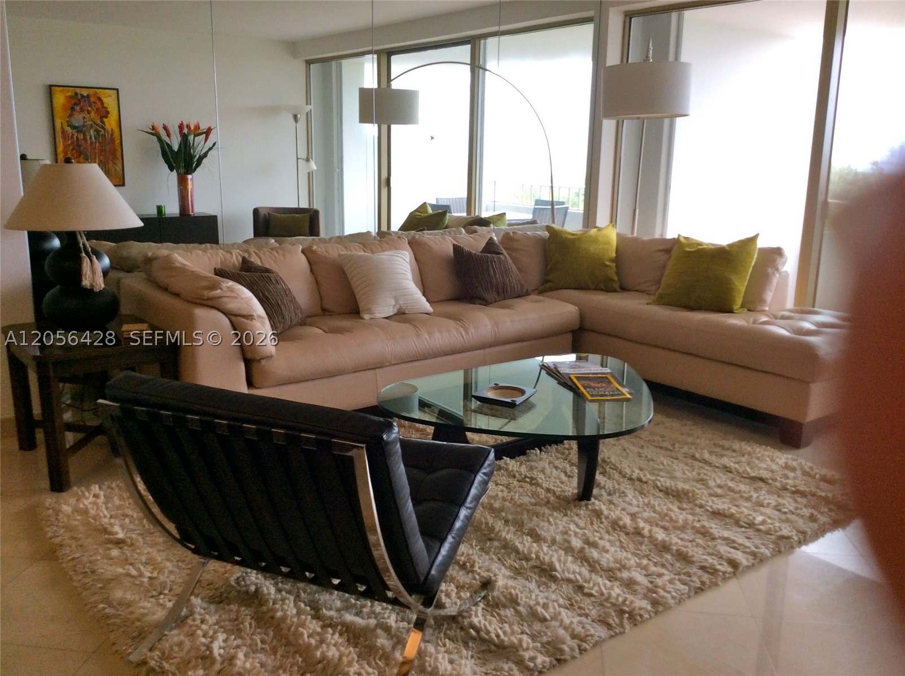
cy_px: 338
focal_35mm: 32
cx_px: 452
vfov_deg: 44.0
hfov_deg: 56.9
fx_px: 835
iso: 40
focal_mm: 3.3
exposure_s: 1/120
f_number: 2.4
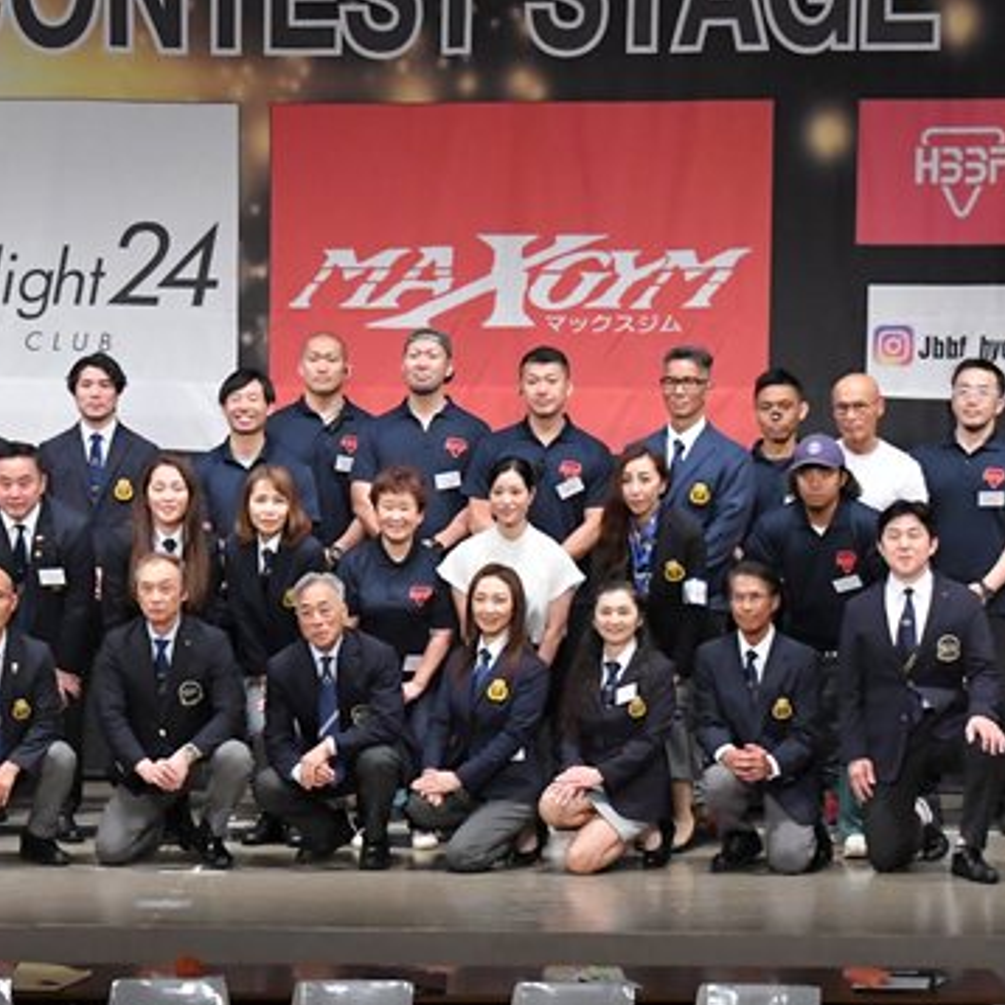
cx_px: 321
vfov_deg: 11.6
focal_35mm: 151
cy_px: 561
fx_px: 4960
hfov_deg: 11.6
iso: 6400
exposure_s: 1/400
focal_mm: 55
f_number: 5.6
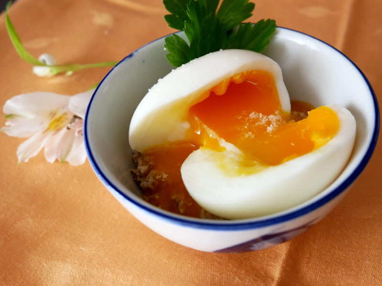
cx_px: 191
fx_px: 452
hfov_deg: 45.8
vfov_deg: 35.1
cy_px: 143
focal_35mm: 41
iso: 1600
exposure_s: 1/320
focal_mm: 16
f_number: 4
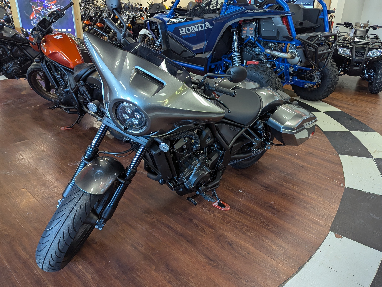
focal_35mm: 28
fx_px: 309
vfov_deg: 49.8
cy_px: 140
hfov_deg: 63.2
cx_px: 210
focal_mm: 6.81
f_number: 1.85
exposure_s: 1/120
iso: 400
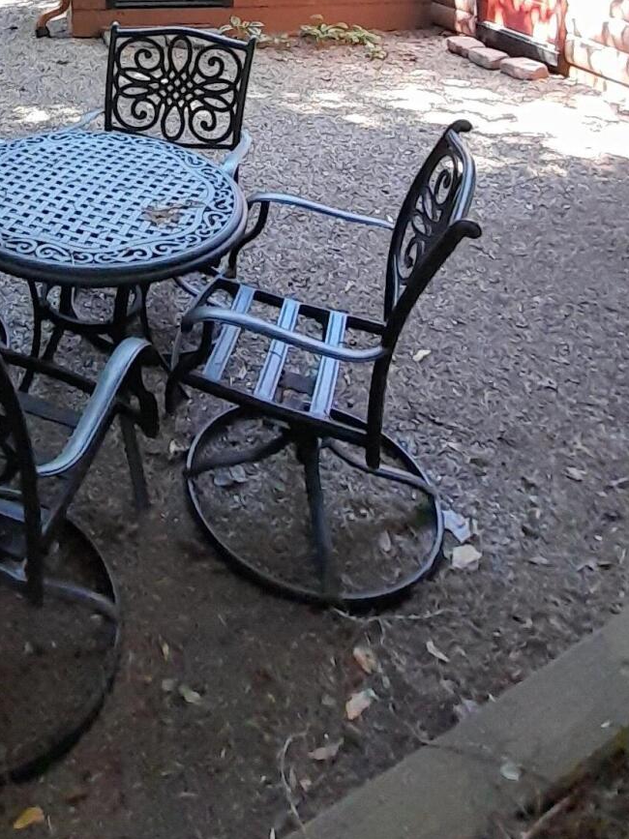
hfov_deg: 41.7
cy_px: -102
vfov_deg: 44.3
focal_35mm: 30
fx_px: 727
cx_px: 26
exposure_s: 1/50
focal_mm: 1.13
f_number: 2.2
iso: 125
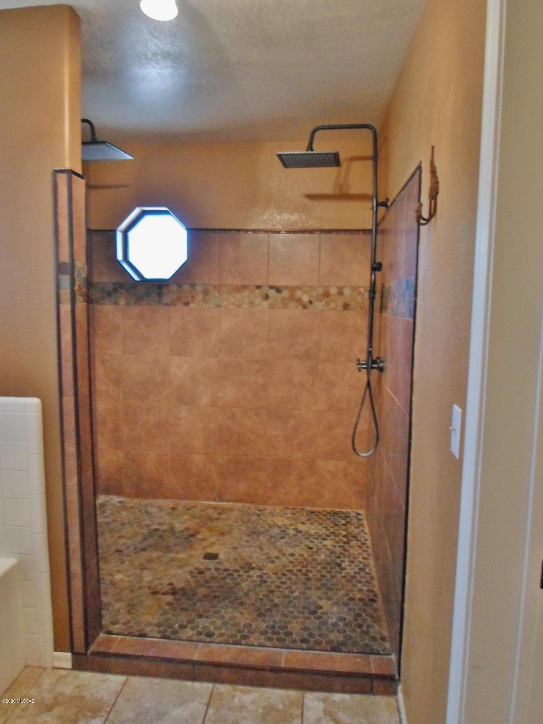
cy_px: 362
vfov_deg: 69.4
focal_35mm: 25
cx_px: 272
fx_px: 523
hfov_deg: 54.9
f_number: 2.5
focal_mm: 4.5
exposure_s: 1/20
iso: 400
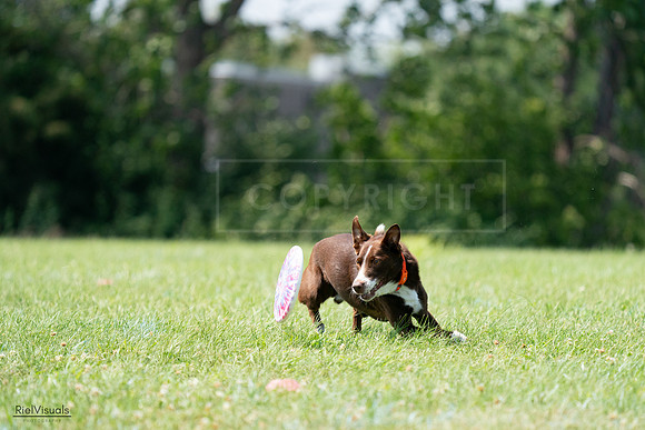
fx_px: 6595
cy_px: 215
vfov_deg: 3.7
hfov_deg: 5.6
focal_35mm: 368
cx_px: 322
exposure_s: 1/4000
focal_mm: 368
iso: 2000
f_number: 6.3
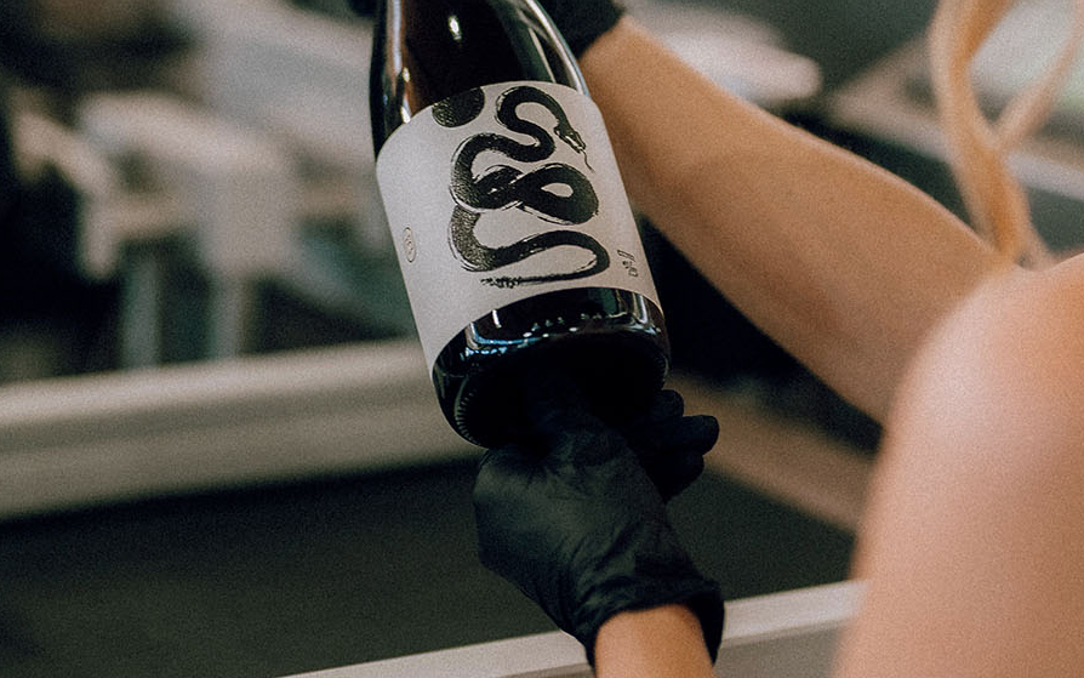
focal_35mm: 114
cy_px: 79
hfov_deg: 18.3
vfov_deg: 11.4
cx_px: 440
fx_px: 3368
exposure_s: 1/250
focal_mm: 50
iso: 250
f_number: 1.2
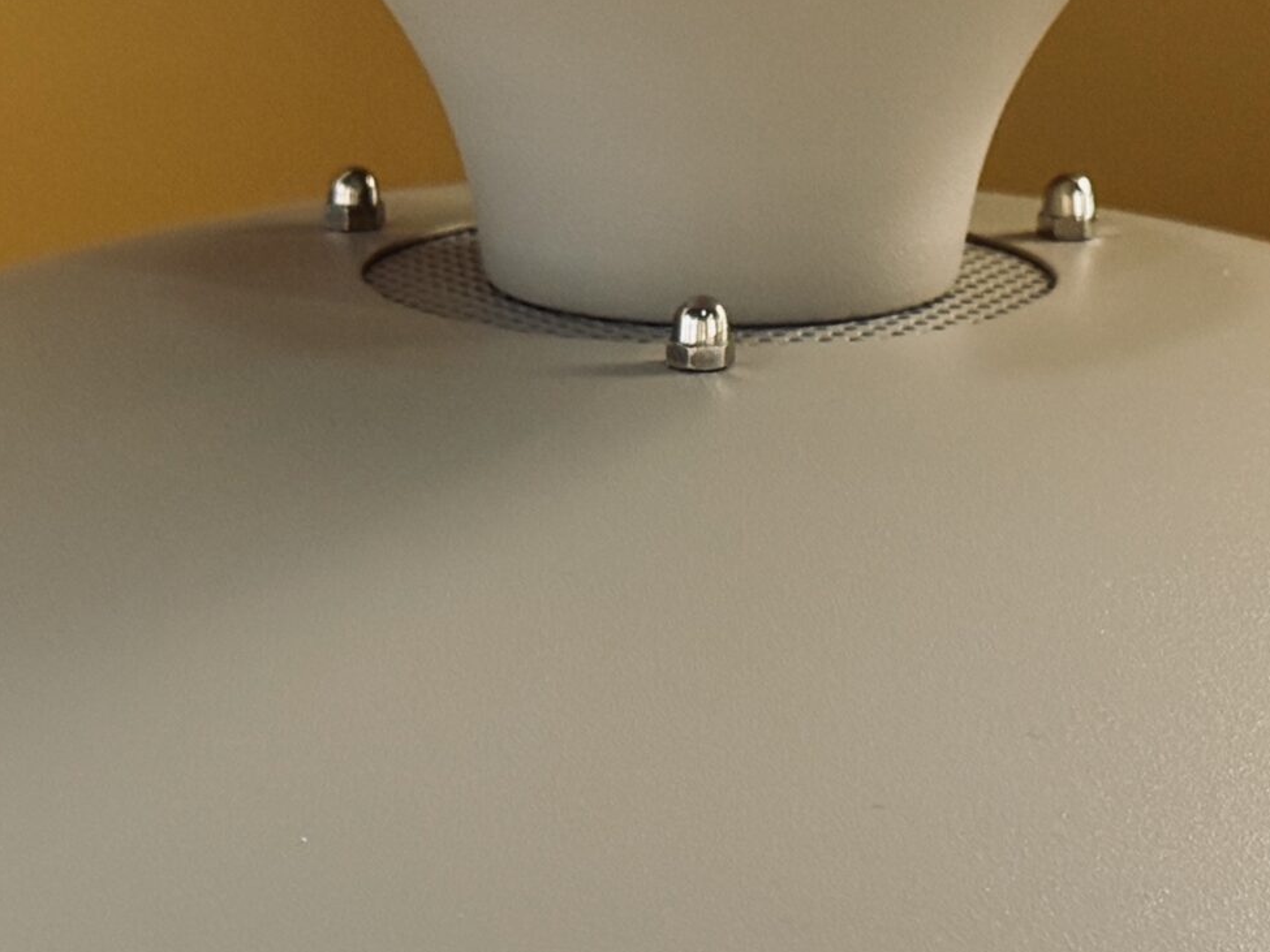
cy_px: 534
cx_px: 727
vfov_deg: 11.8
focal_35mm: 126
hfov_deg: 15.6
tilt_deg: -15.4
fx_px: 4622
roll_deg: -1.3
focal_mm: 6.76
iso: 160
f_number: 1.78
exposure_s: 1/50
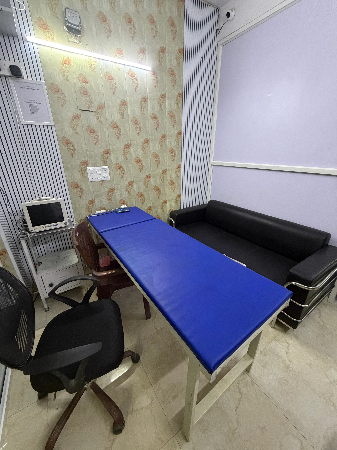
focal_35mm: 14
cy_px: 225
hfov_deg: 85.7
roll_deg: +1.3
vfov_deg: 102.1
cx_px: 168
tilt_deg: -22.3
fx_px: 182
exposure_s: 1/50
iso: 500
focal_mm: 2.22
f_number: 2.2
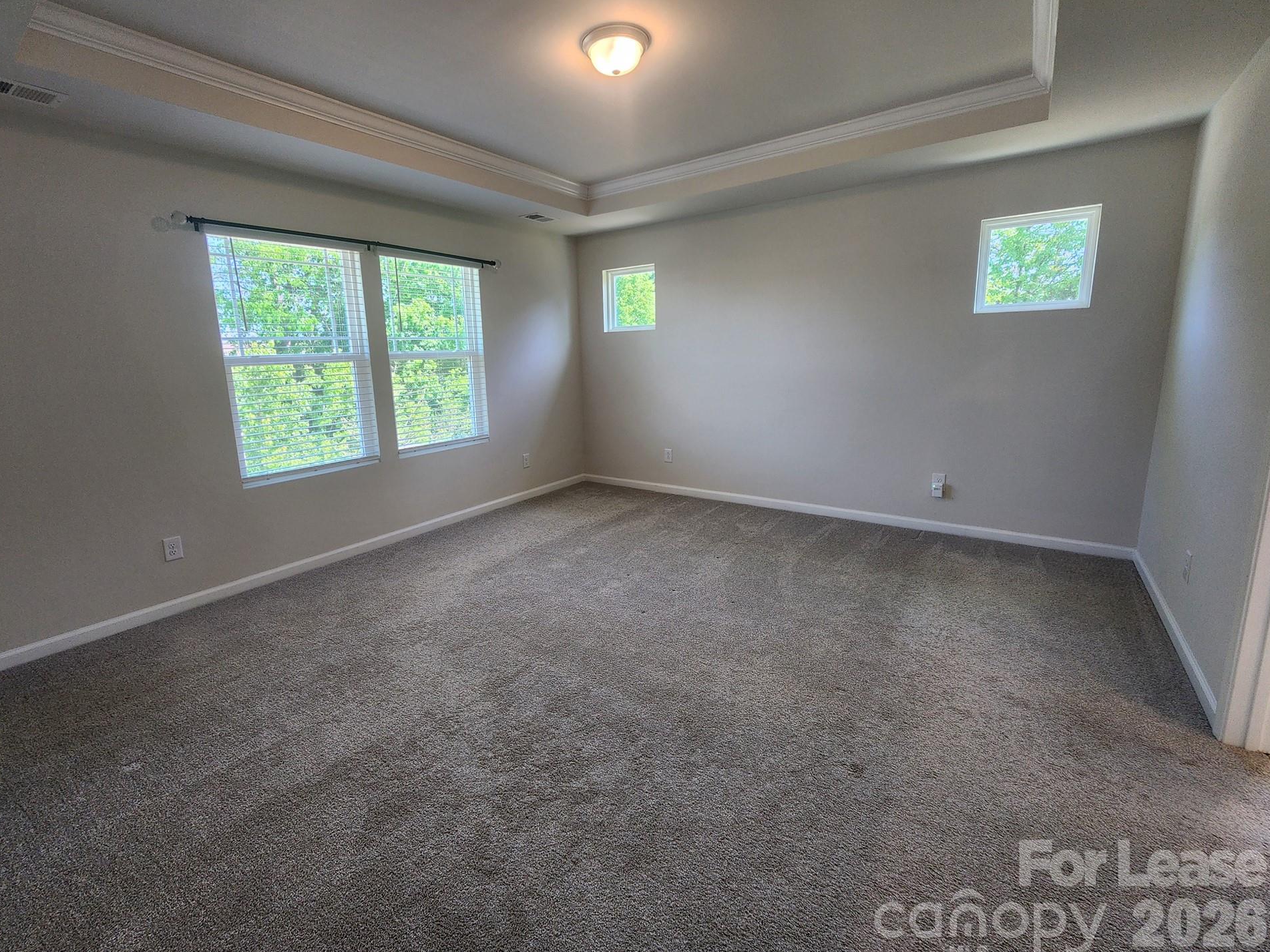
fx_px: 514
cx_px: 592
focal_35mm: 14
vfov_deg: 85.6
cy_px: 458
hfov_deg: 101.9
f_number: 2.2
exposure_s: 1/60
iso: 100
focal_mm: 2.2
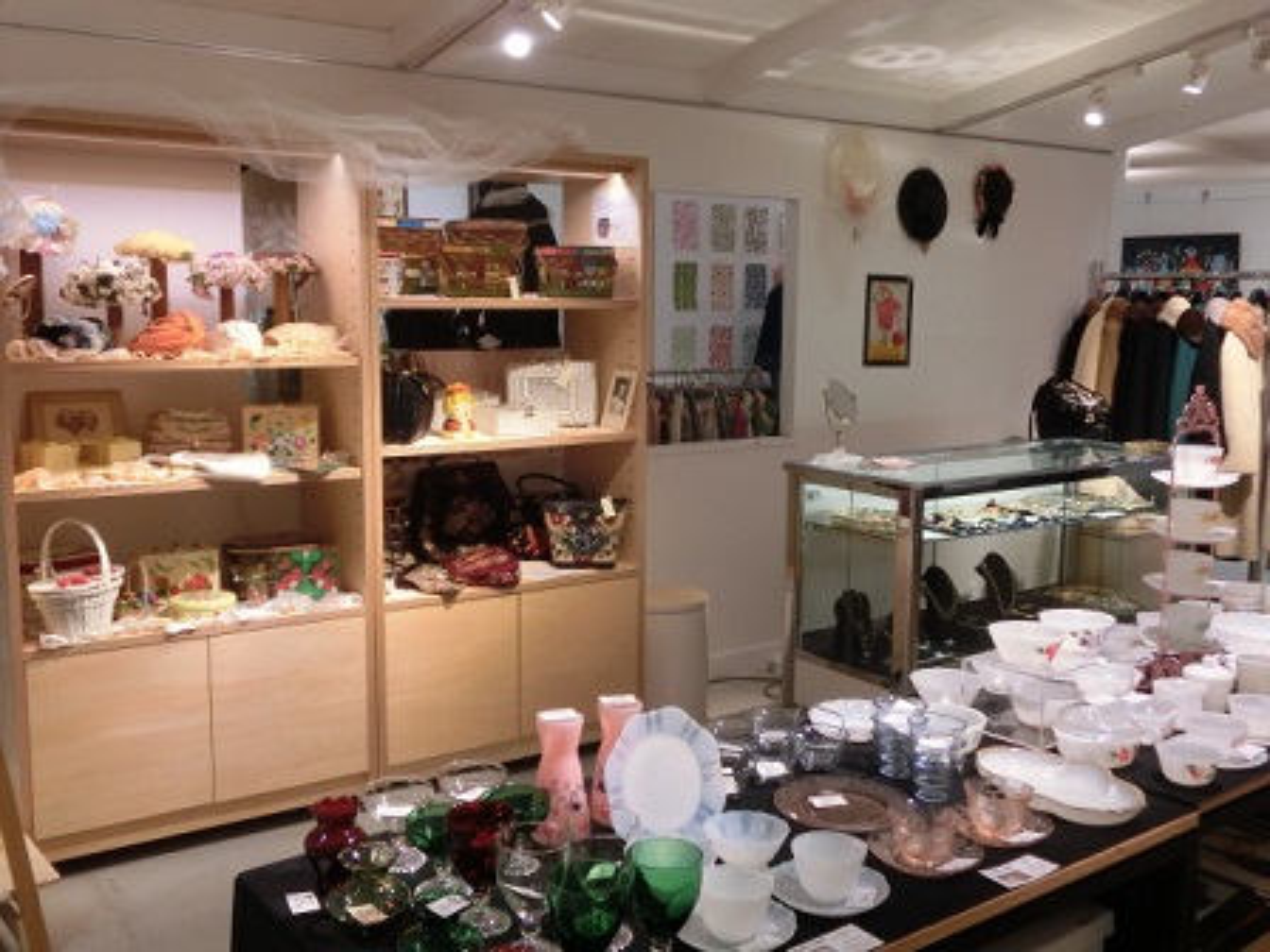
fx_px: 1211
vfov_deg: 42.9
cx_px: 635
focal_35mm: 33
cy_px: 476
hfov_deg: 55.4
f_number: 3.7
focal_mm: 5.93
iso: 640
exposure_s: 1/250
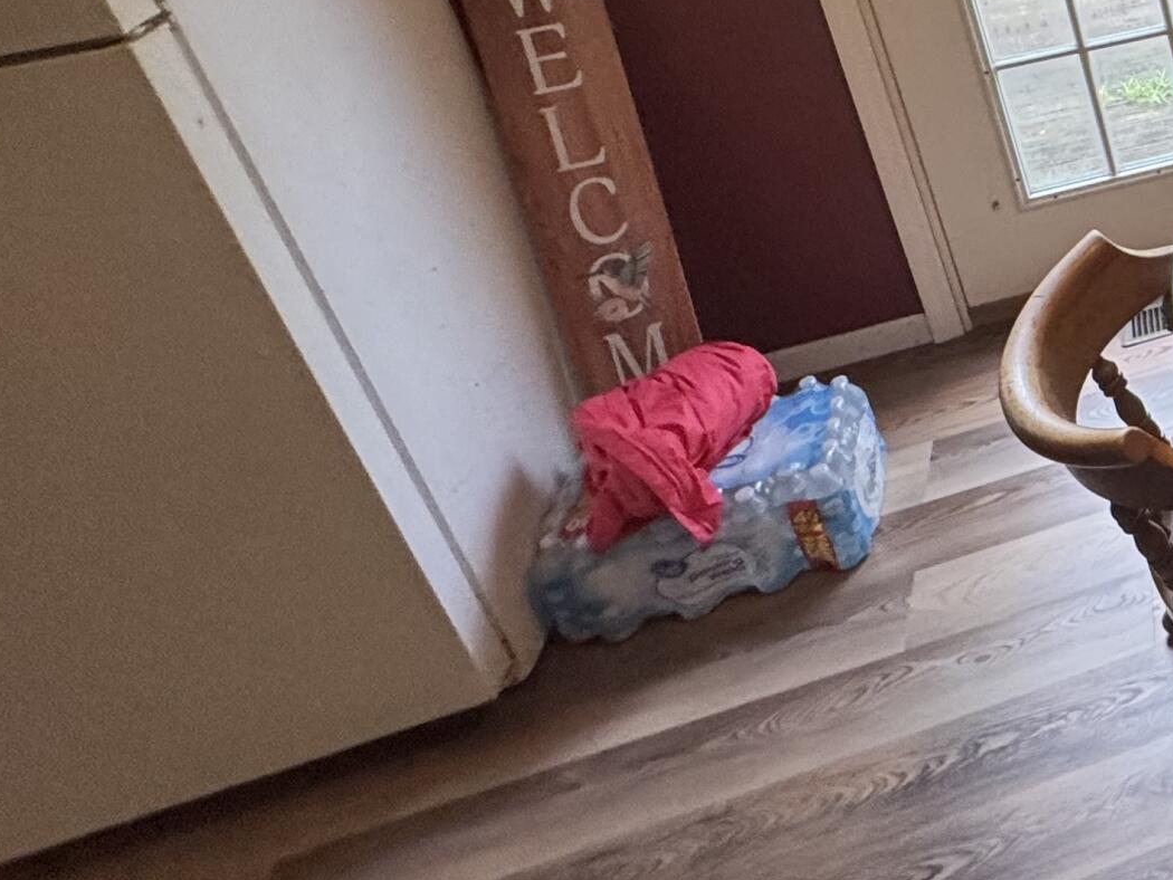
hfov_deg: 31.0
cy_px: -59
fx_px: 1356
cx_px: 1661
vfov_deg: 32.2
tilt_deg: -22.3
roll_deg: +4.3
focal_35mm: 40
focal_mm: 2.22
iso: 320
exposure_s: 1/120
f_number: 2.2
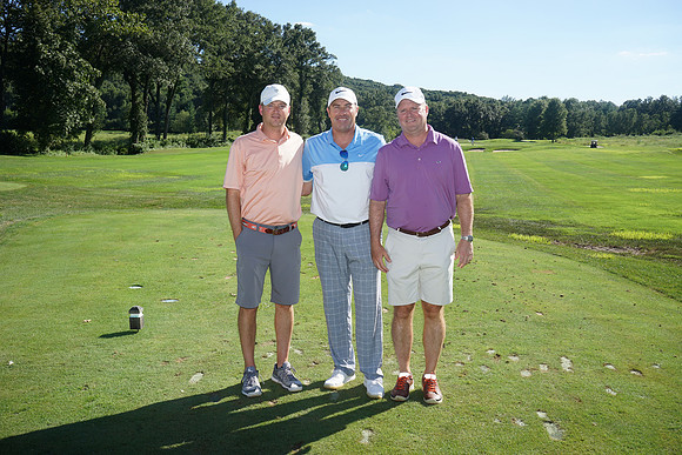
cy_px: 228
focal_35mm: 35
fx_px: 663
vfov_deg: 37.9
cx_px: 341
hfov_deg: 54.4
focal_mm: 35
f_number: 9
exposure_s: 1/160
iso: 100
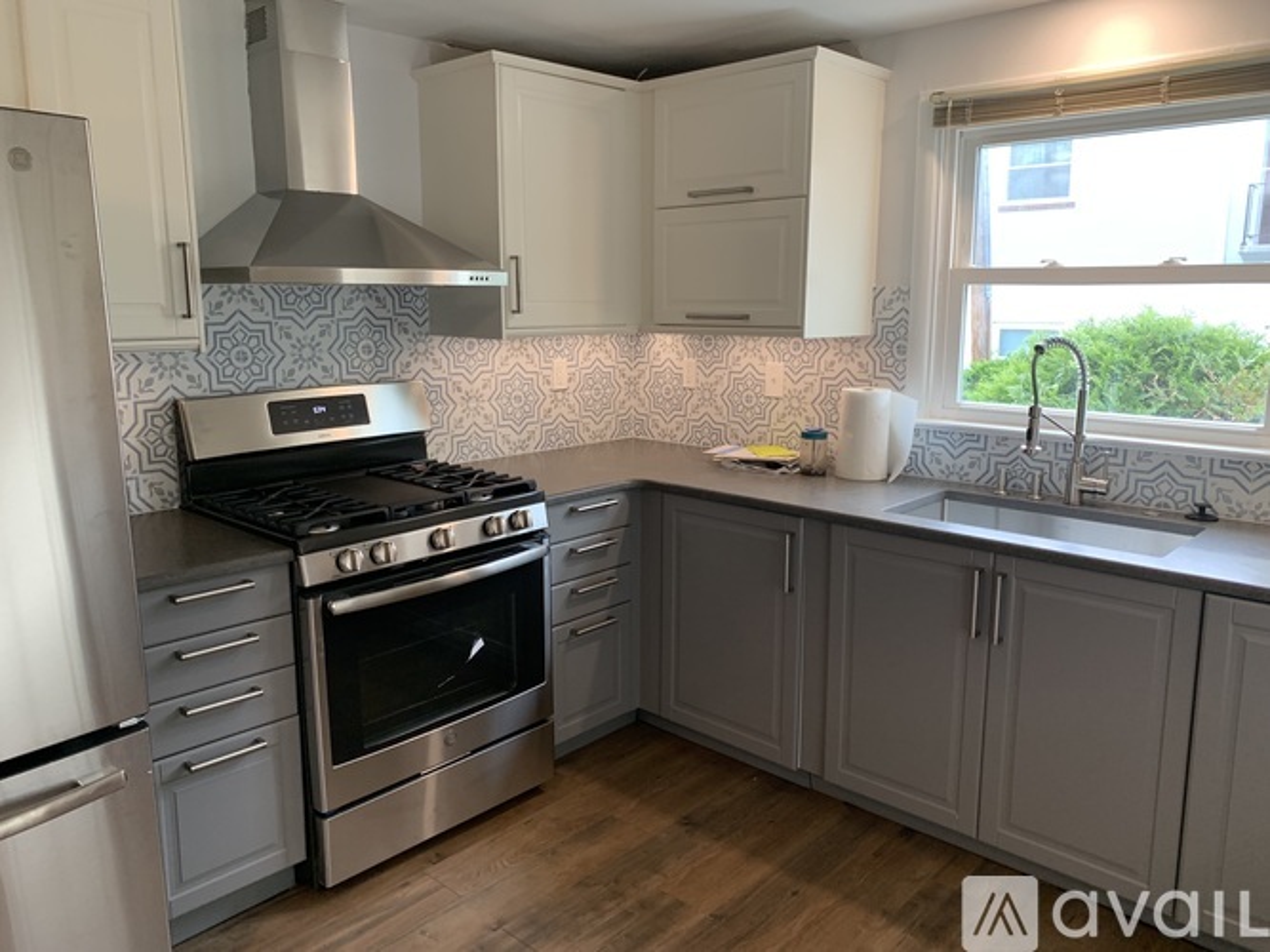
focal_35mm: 26
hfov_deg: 67.3
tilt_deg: -9.3
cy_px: 476
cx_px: 635
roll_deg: -0.8
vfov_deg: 53.0
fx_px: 954
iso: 125
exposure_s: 1/60
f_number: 1.8
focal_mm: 4.25
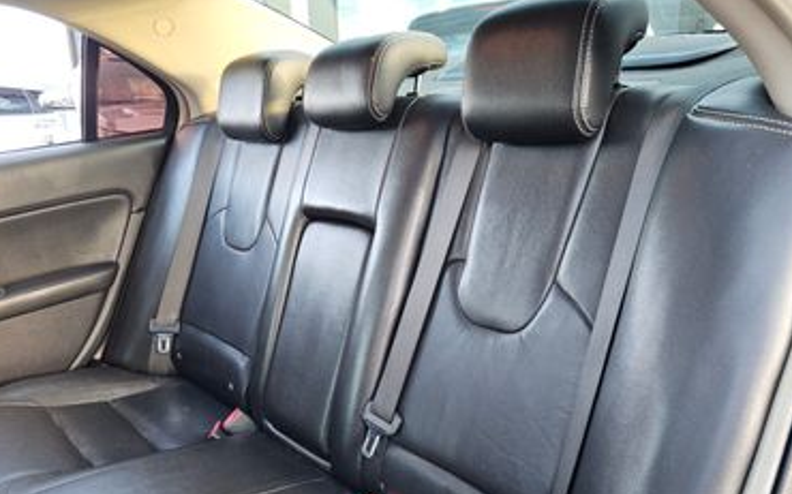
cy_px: 338
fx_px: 669
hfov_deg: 61.3
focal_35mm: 31
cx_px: 394
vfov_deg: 40.0
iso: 320
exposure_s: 1/120
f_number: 1.8
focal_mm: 5.4
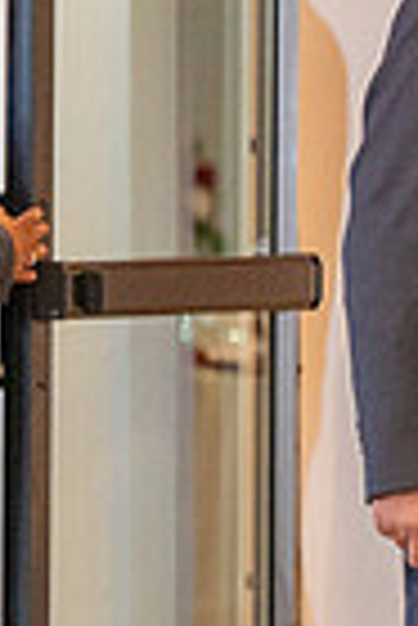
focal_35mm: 624
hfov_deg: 2.2
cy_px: 218
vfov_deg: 3.3
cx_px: 966
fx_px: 10840
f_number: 2.8
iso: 1600
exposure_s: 1/320
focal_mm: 150
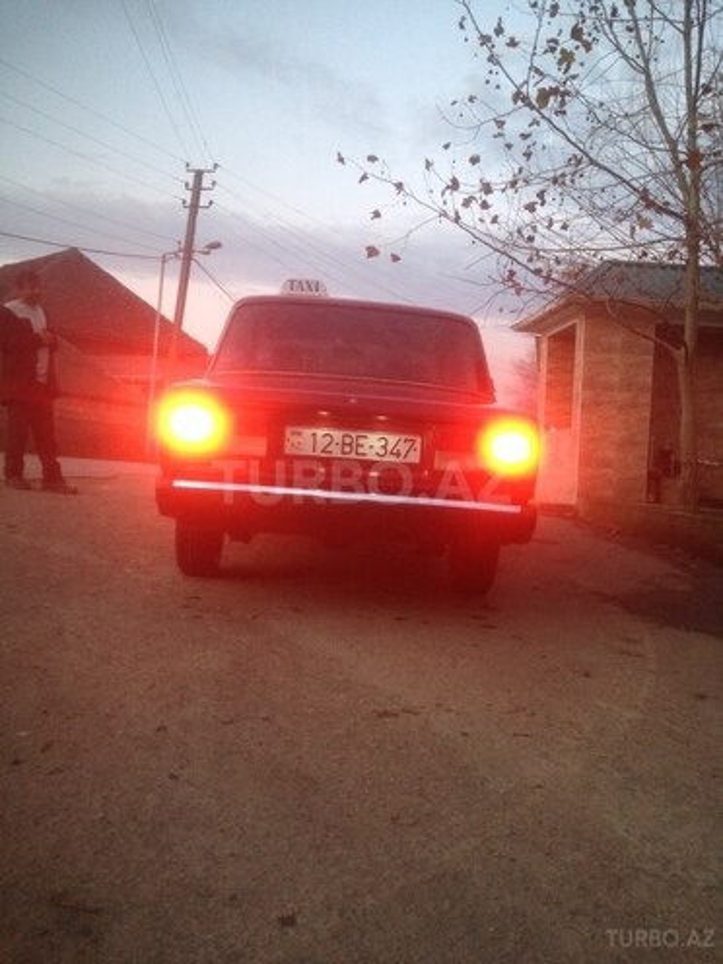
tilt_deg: +0.4
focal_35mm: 33
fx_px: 919
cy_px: 482
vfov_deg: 55.4
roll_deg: +0.0
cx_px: 362
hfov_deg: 42.9
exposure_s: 1/20
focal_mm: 4.12
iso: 160
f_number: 2.4
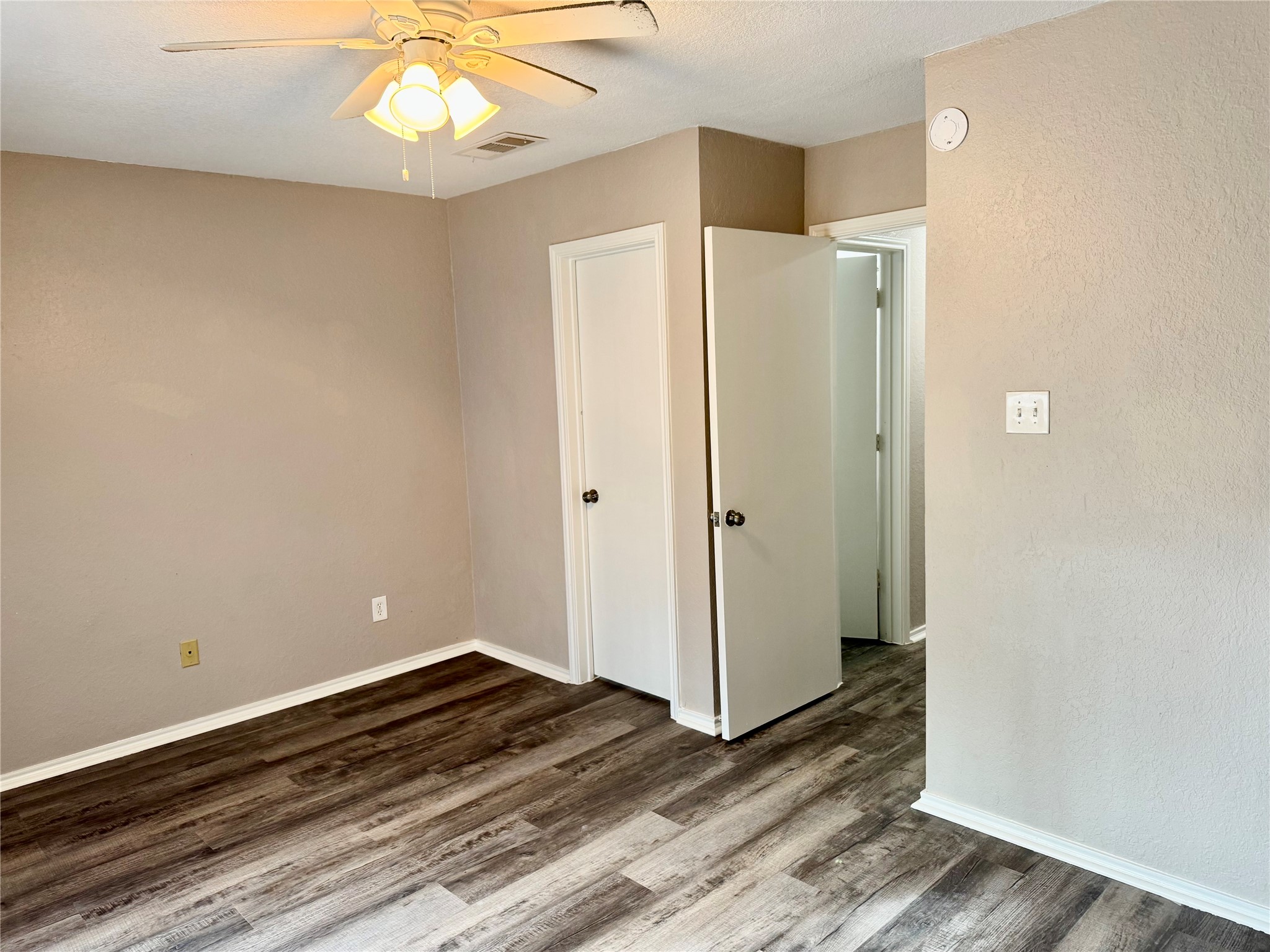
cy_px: 476
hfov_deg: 71.6
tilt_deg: -6.4
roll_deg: +1.9
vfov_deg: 56.8
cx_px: 635
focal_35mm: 24
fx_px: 881
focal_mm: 6.76
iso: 160
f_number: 1.78
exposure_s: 1/60
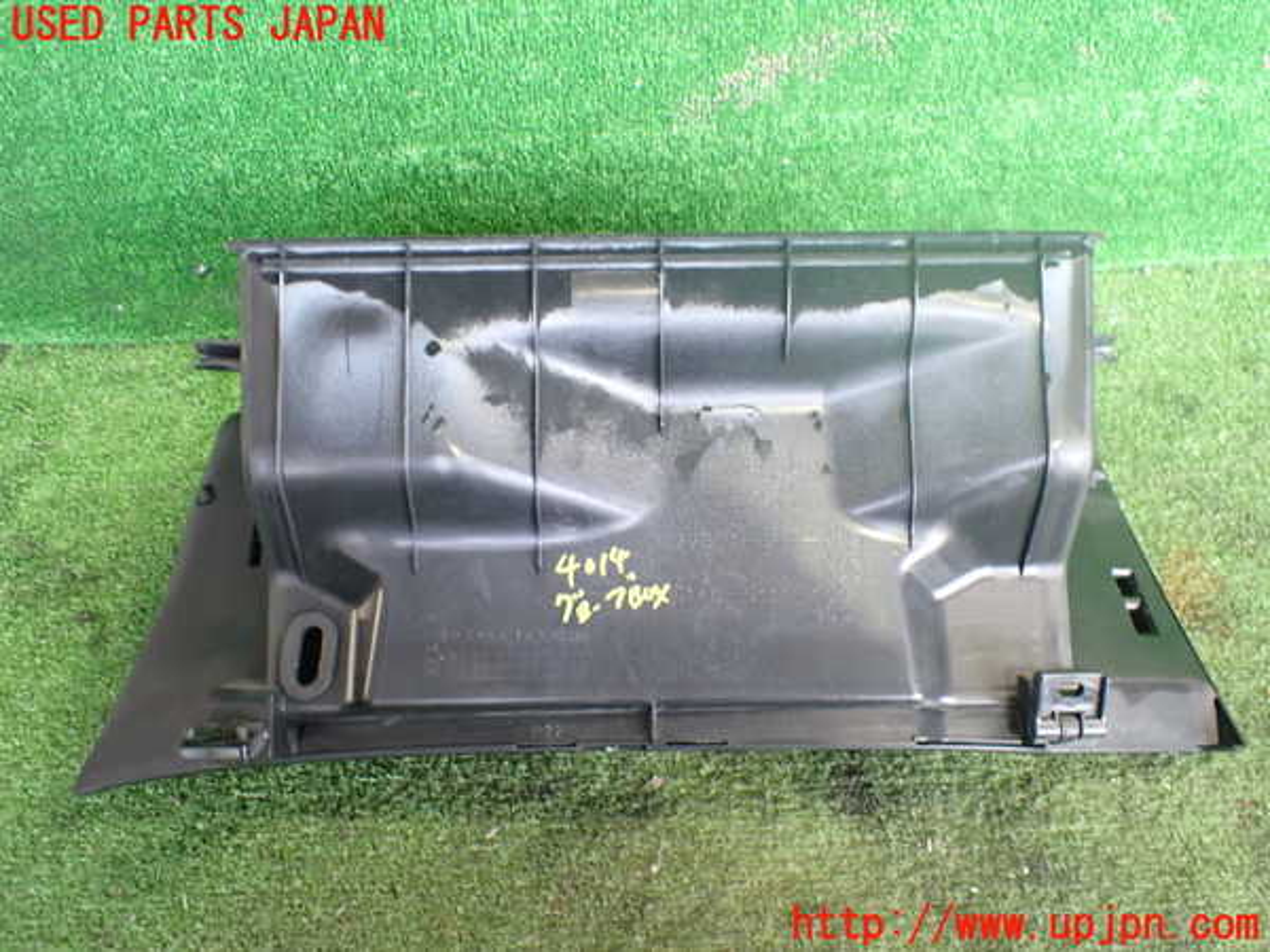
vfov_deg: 46.8
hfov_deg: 60.0
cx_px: 635
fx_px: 1101
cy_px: 476
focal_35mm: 30
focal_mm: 5.4
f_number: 2.3
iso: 800
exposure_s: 1/60
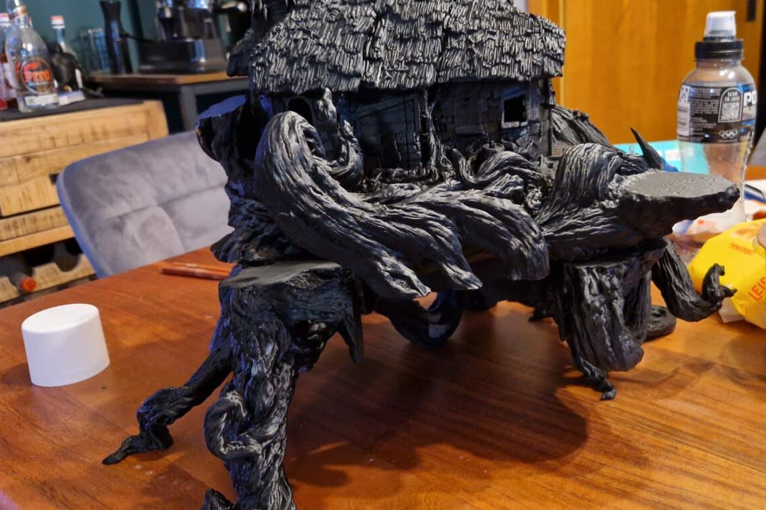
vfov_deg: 41.0
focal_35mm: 32
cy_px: 217
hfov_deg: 58.1
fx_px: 681
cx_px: 472
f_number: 1.8
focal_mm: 5.4
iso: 640
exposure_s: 1/33
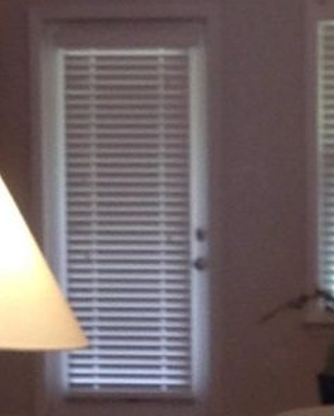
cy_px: 520
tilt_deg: -5.1
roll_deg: +0.9
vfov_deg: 7.6
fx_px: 3121
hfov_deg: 6.1
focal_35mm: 253
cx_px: 271
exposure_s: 1/20
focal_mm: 4.12
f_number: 2.4
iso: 50
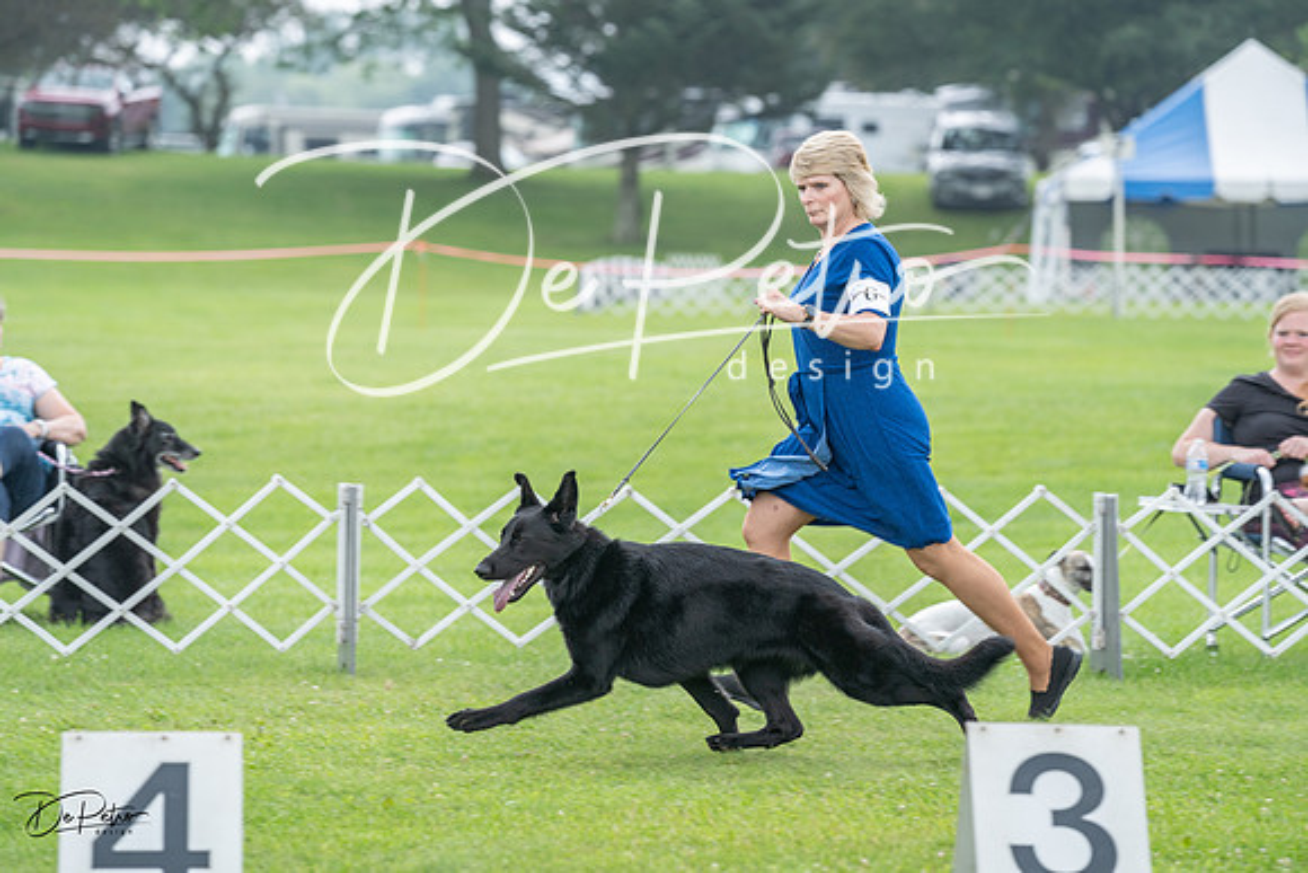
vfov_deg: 8.9
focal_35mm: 154
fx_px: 5596
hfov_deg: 13.3
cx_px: 654
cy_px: 436
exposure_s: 1/400
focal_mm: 154
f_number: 4.5
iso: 400
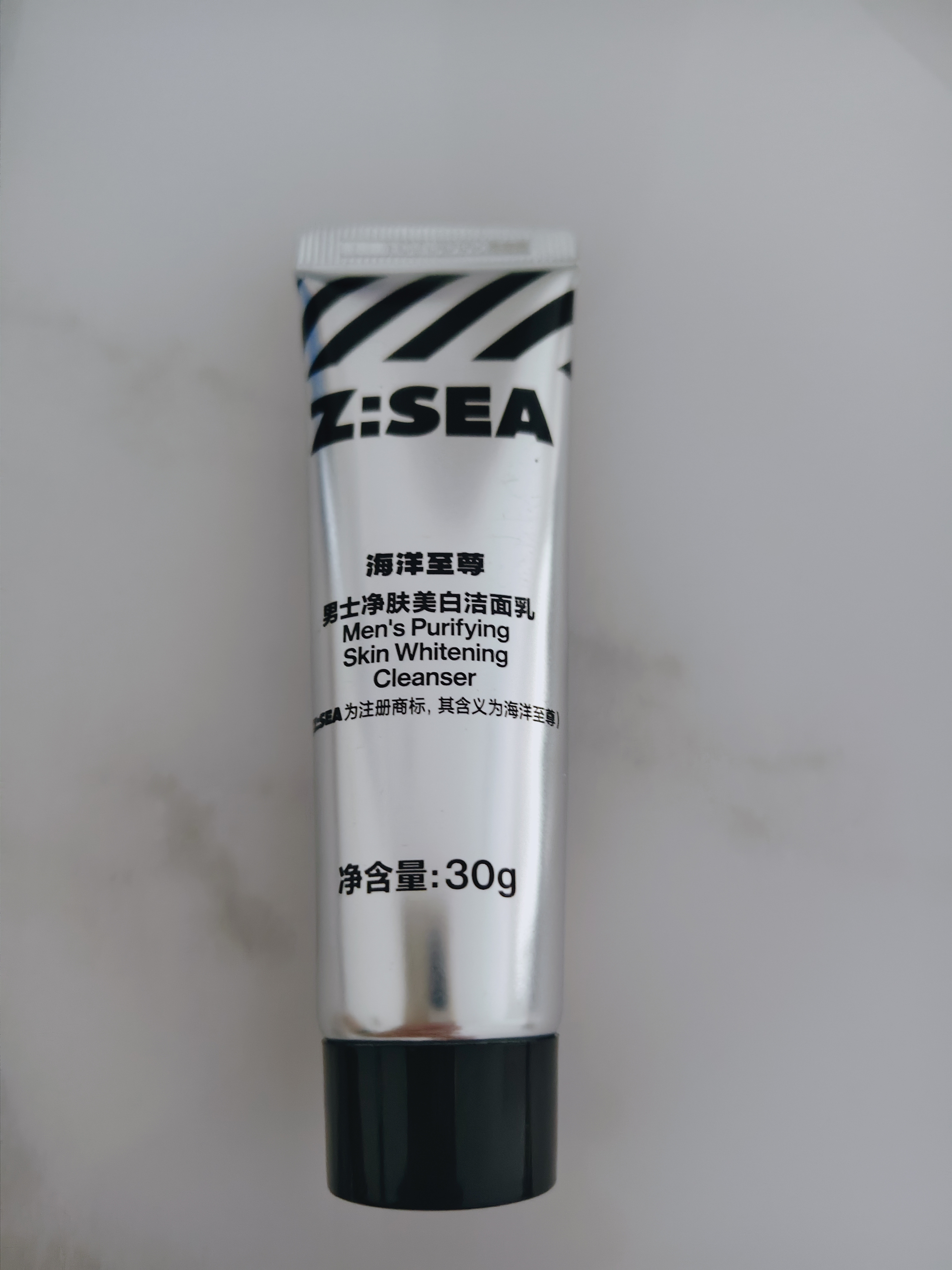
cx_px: 476
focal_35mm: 23
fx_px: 843
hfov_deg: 58.9
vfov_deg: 73.9
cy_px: 635
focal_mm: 5.56
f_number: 1.88
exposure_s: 1/25
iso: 2756
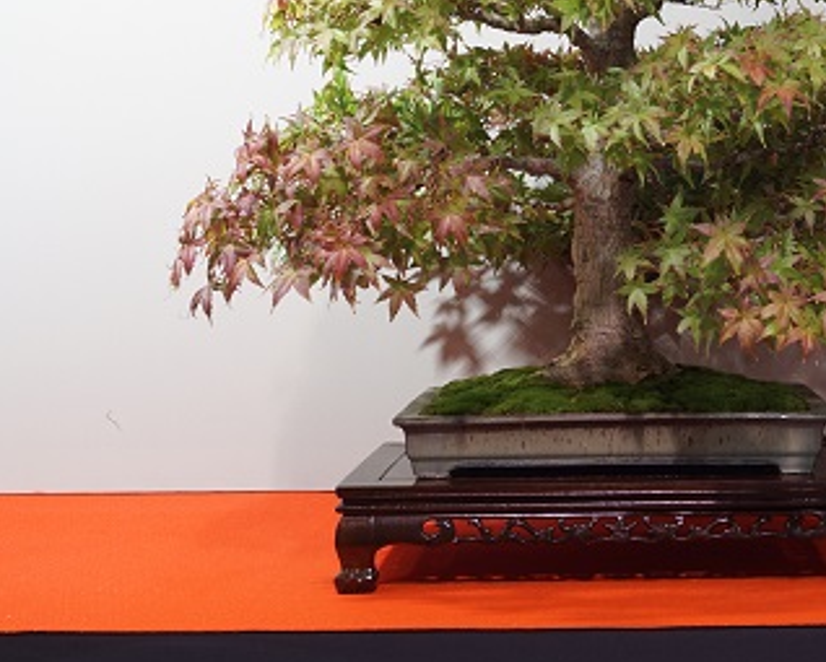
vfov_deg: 22.0
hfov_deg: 27.1
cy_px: 158
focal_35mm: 69
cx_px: 631
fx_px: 1688
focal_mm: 26
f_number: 11
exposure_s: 1
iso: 100
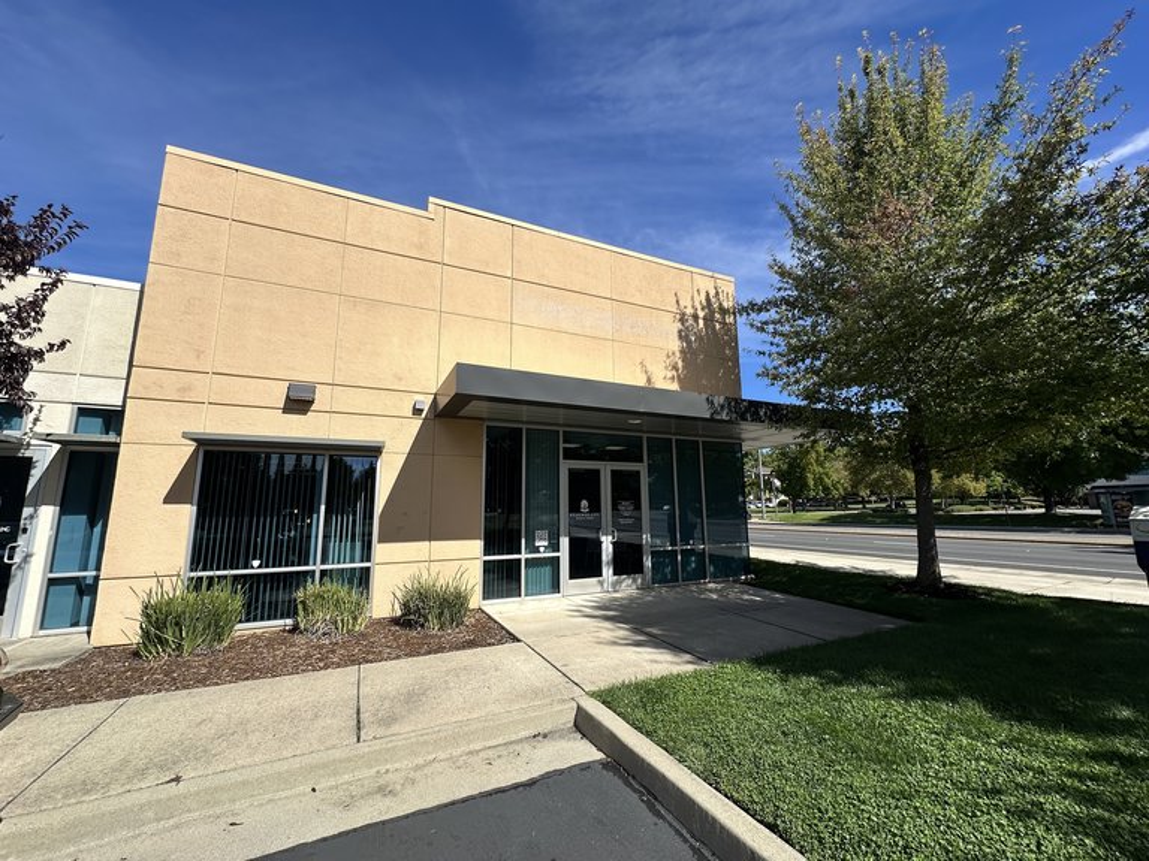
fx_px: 465
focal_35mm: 14
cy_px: 430
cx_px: 574
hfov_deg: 102.1
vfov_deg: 85.7
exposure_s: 1/2053
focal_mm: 2.22
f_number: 2.2
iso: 50
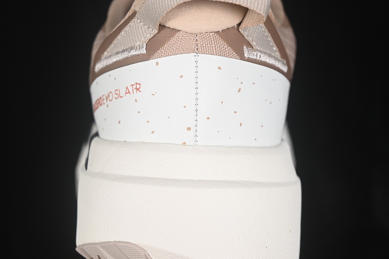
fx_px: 810
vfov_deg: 18.2
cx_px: 194
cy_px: 130
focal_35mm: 75
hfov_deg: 27.0
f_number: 7.1
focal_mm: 50
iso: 160
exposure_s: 1/80
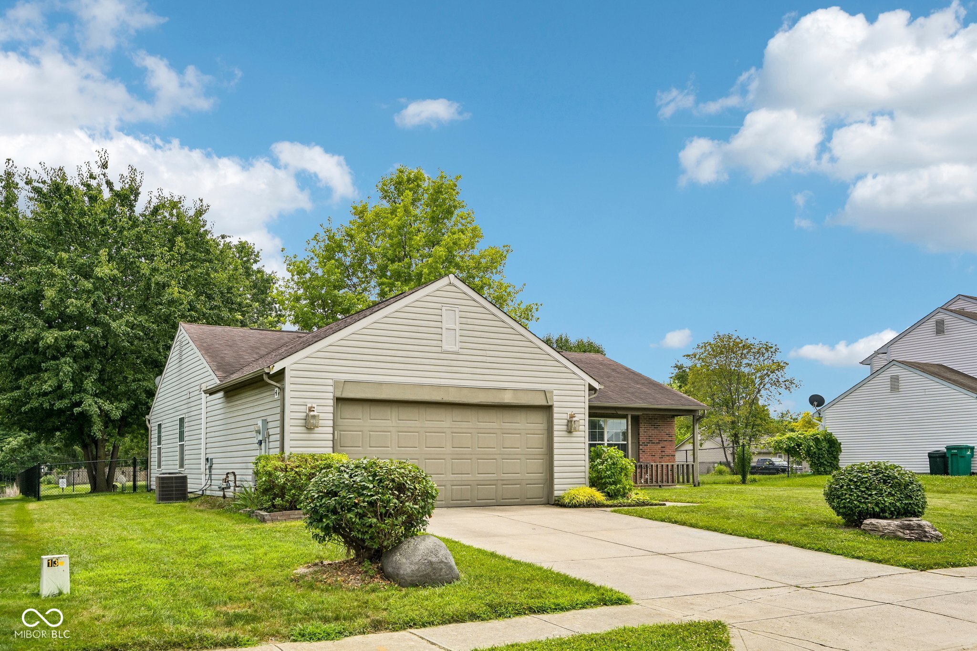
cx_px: 488
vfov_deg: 43.6
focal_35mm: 30
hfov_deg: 61.9
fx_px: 814
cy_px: 326
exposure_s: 1/500
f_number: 8
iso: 100
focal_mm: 30
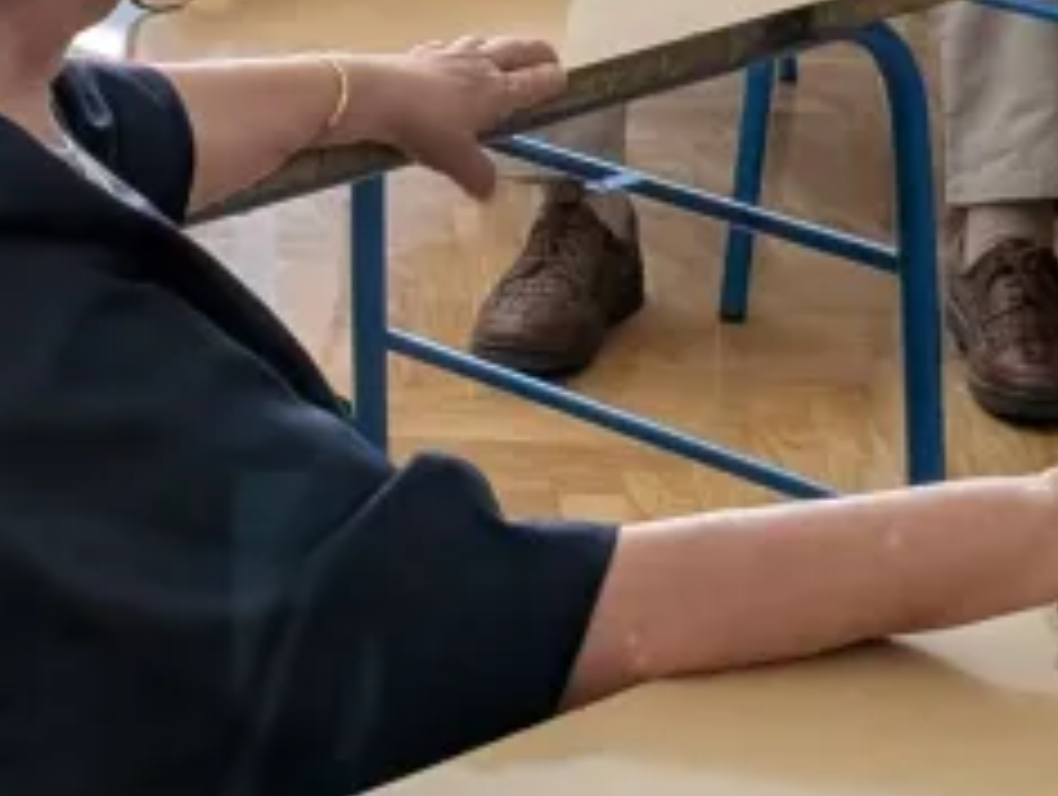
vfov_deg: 9.7
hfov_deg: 13.0
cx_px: 9
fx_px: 4592
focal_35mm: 150
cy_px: -288
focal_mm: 6.9
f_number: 1.68
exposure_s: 1/102
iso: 219
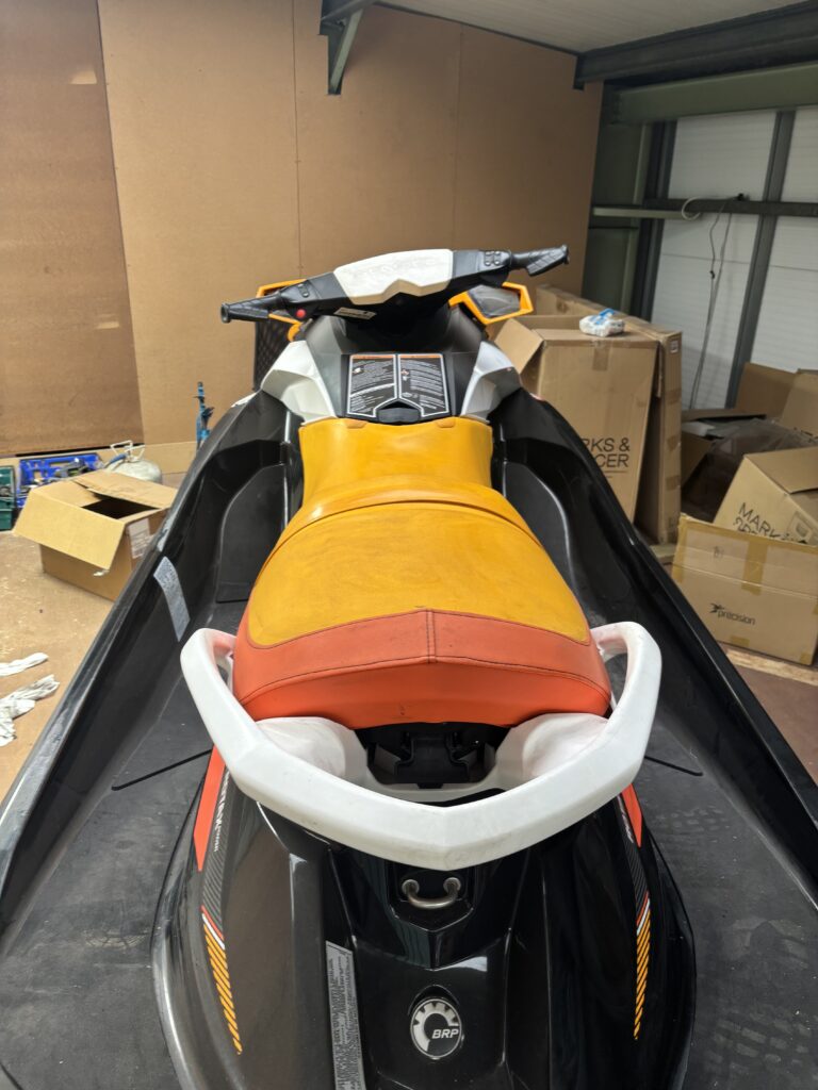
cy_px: 545
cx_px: 409
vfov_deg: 67.3
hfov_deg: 53.1
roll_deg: -1.4
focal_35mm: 26
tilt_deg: -21.6
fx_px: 819
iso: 100
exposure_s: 1/50
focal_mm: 5.96
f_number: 1.6
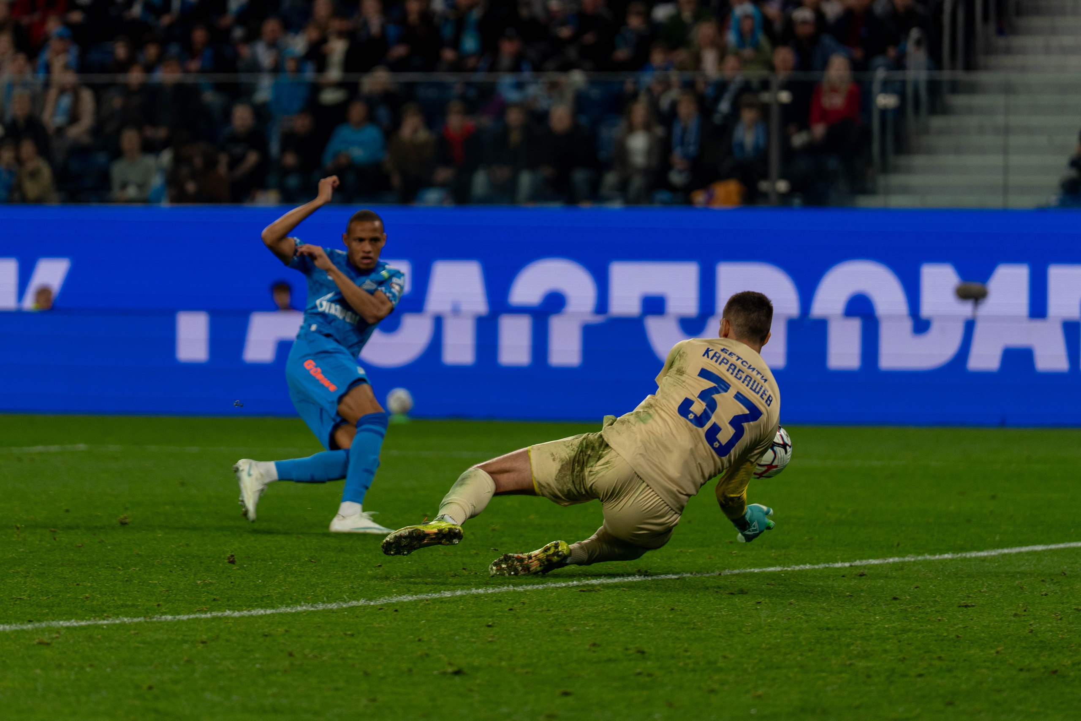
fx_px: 8037
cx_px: 459
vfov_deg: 5.1
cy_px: 231
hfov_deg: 7.7
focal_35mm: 268
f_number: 2.8
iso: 640
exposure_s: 1/1000
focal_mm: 194
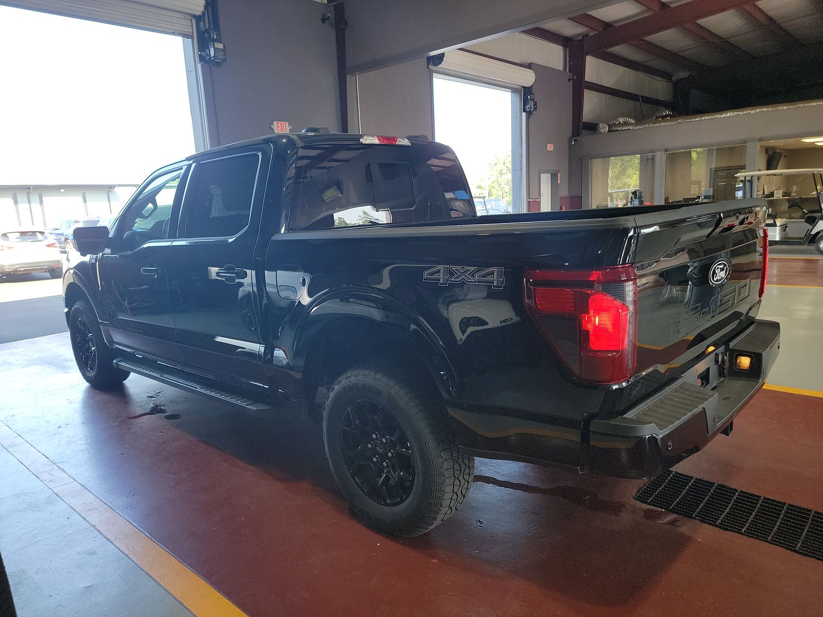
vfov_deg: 56.8
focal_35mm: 24
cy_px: 308
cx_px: 412
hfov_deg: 71.6
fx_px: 571
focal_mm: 6.7
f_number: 1.8
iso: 94
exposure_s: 1/59
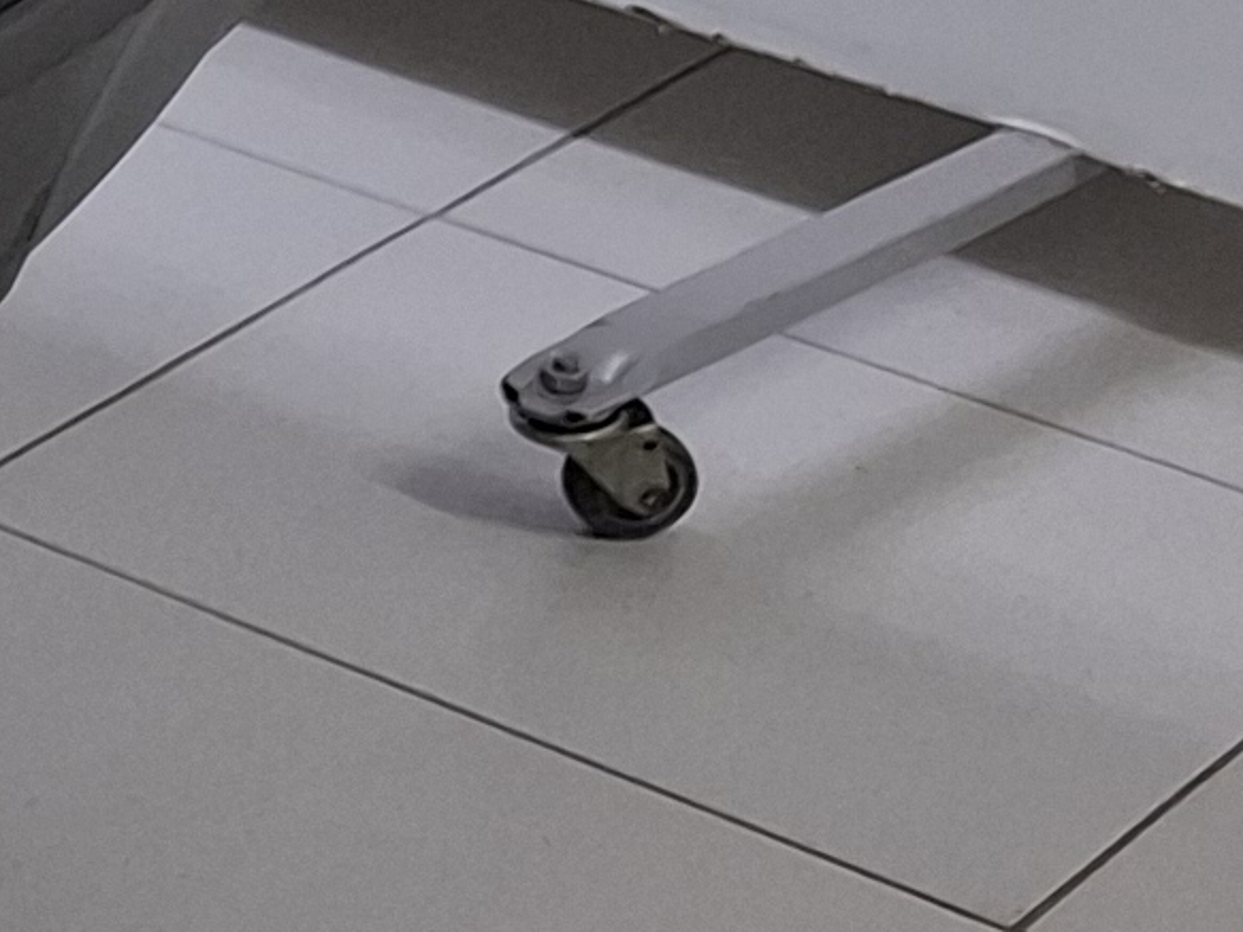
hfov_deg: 9.3
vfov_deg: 8.8
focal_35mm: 161
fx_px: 5780
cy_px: -870
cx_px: -2701
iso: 320
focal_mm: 5.54
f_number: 1.8
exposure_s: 1/40
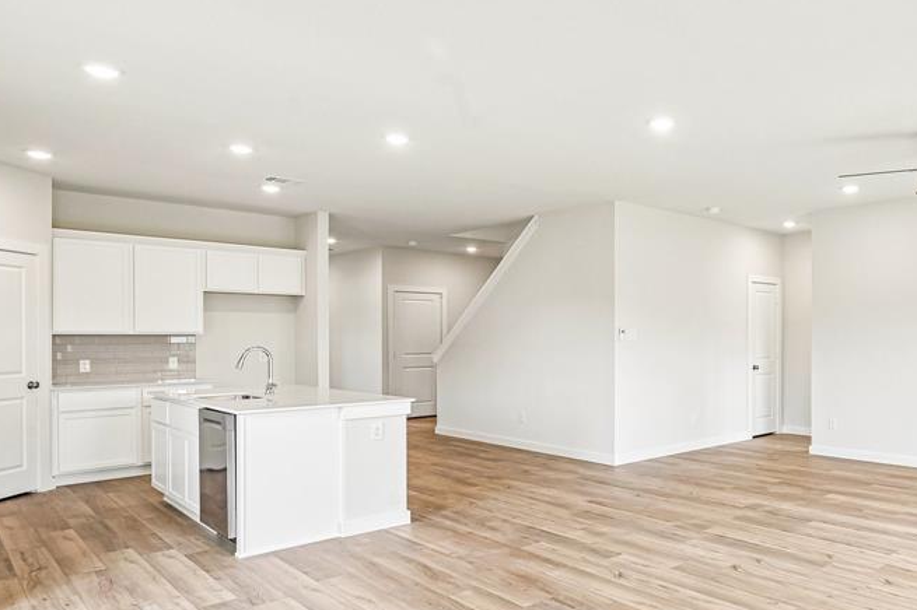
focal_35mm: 26
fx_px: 656
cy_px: 336
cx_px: 655
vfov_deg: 49.8
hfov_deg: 66.7
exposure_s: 1/40
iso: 400
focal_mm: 16.5
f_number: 8
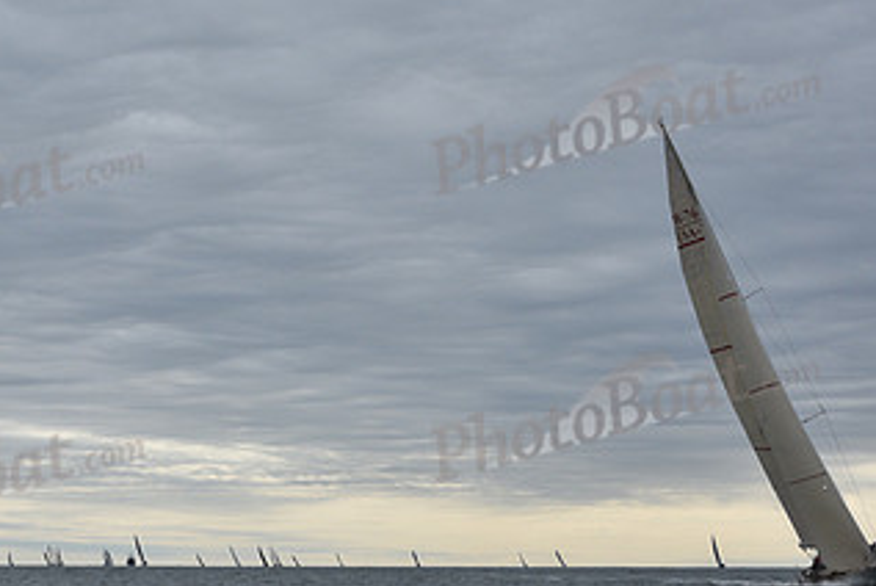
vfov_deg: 10.7
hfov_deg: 16.0
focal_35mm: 128
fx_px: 3117
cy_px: 305
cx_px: 290
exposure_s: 1/1000
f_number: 10
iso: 400
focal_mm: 70
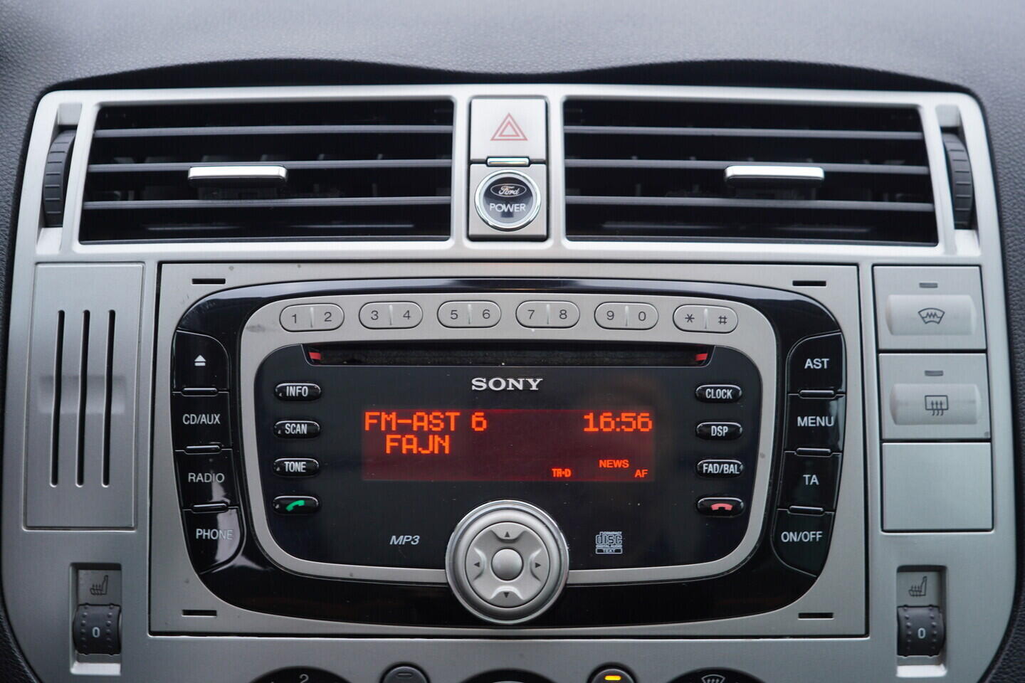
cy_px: 342
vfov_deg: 36.9
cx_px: 512
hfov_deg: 53.1
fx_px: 1025
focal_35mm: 36
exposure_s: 1/40
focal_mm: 24
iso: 125
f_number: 2.8
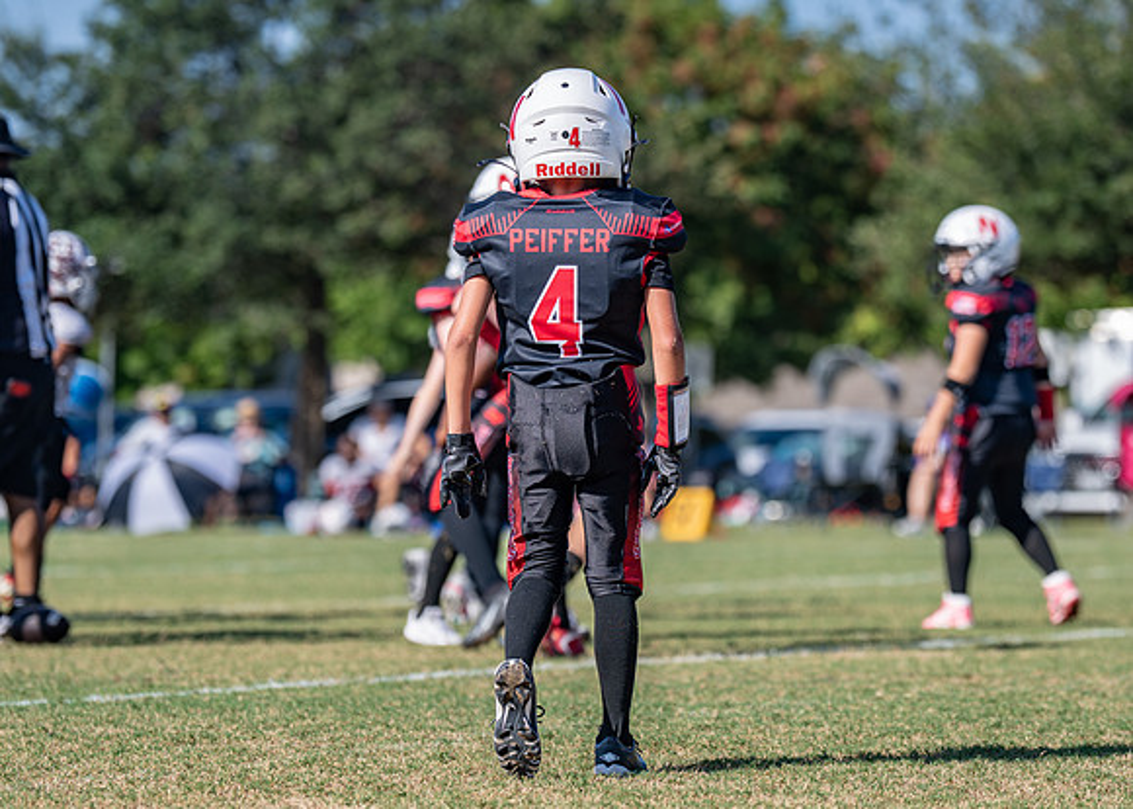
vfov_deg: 6.7
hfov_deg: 9.4
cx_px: 587
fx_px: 6872
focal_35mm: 214
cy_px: 442
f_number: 2.8
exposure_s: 1/1600
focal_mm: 131
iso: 100
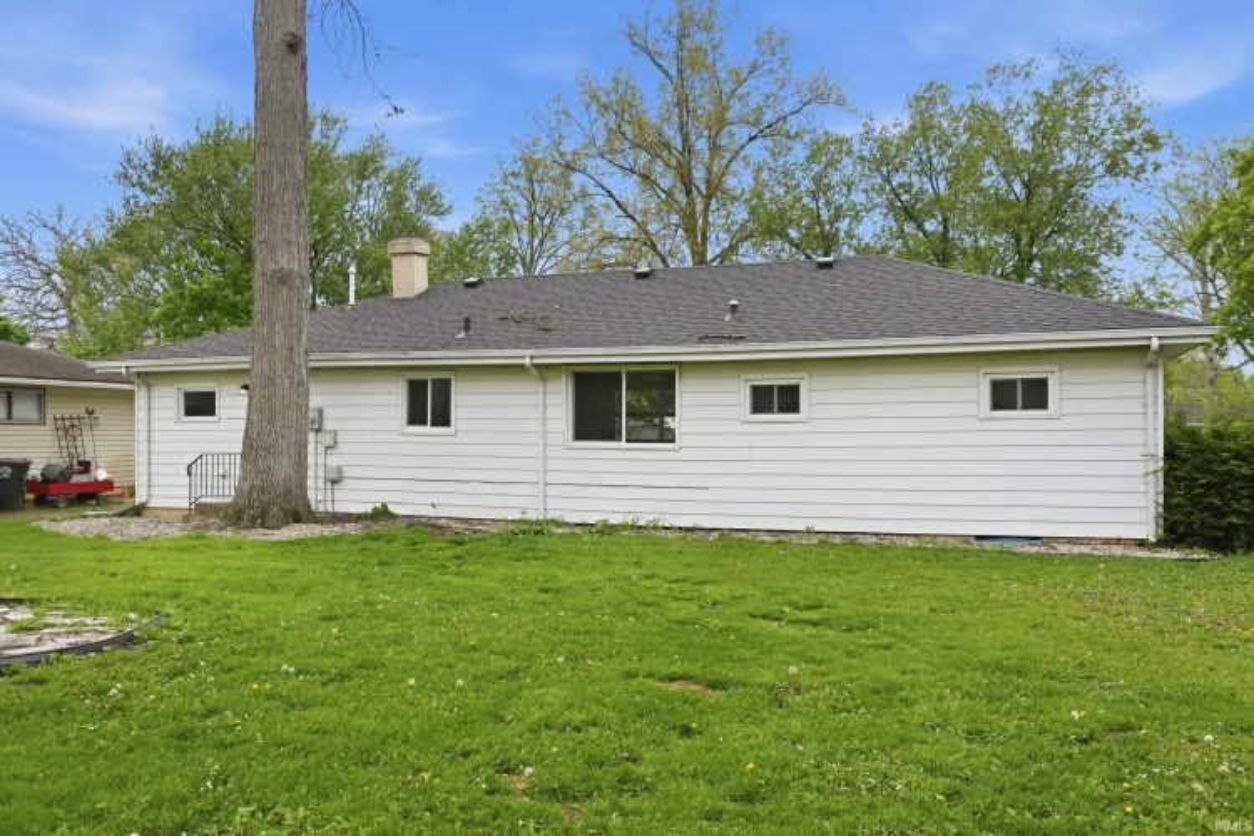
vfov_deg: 44.6
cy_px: 418
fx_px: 1019
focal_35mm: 29
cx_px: 627
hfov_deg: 63.2
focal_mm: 19.5
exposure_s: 1/4000
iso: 800
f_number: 4
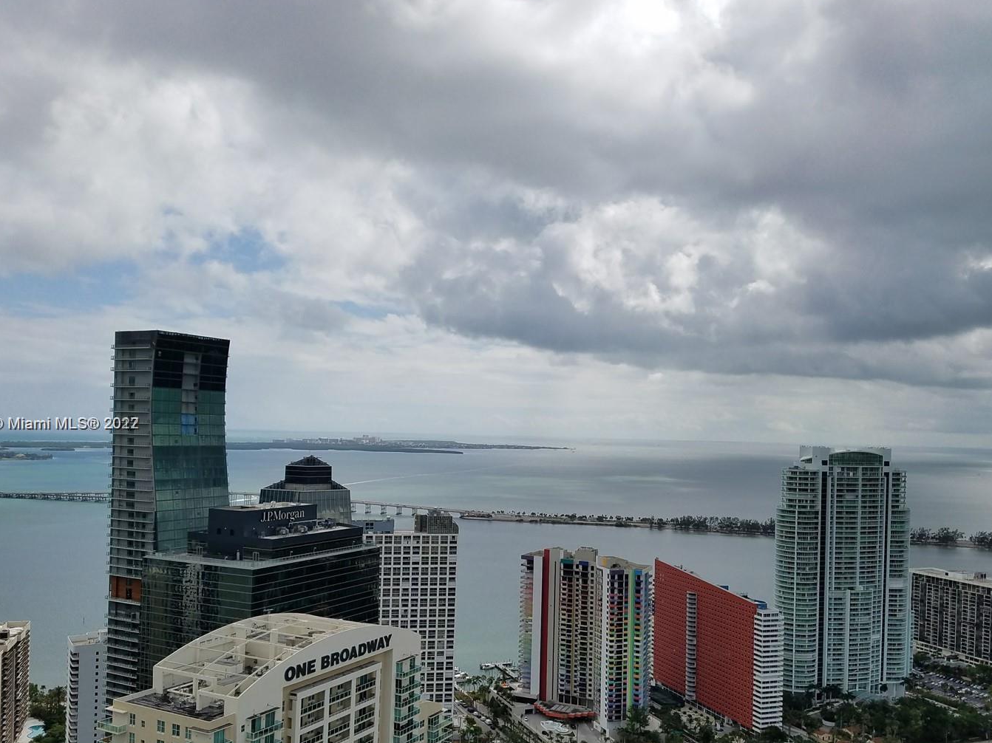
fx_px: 888
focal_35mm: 31
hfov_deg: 58.4
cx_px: 494
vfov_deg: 45.3
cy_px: 425
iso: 50
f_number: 1.7
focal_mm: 4.2
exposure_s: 1/6592
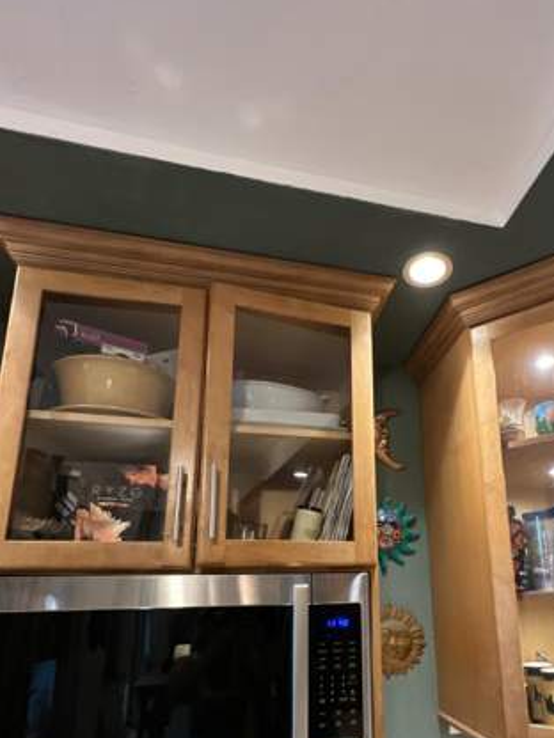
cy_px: 502
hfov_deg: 64.3
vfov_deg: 78.6
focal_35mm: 20
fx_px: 427
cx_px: 368
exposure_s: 1/60
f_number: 1.8
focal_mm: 1.57
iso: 640
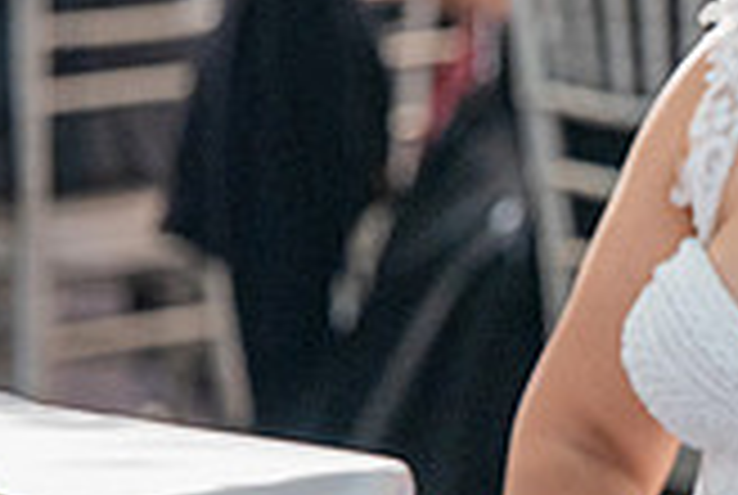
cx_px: 1242
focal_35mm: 406
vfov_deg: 3.4
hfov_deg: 5.0
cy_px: 209
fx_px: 8338
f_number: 3.2
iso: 1600
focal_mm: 115
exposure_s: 1/200
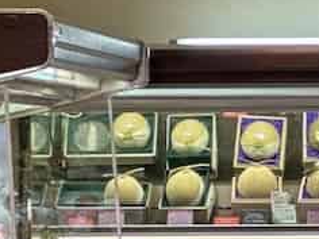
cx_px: 523
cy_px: 320
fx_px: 3603
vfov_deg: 3.8
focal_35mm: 391
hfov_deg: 5.0
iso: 160
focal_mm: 9
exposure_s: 1/100
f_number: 2.8
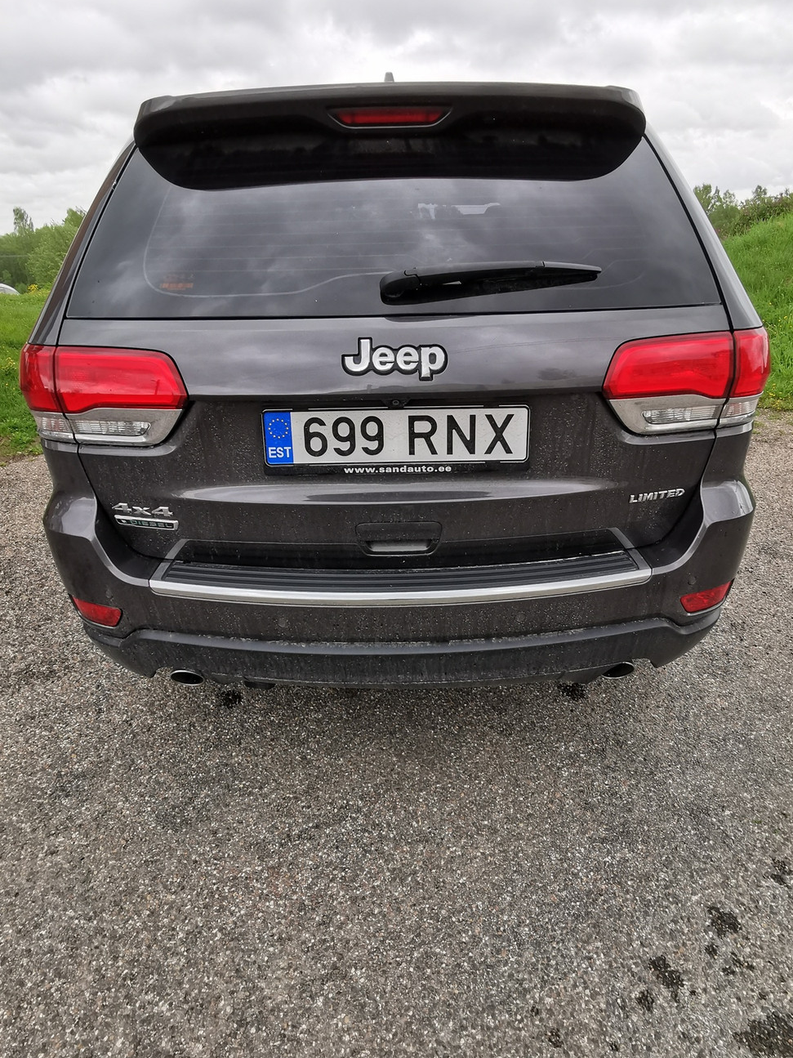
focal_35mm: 21
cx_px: 399
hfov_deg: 63.4
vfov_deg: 79.0
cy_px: 519
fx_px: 642
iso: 50
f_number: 2.2
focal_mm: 2.26
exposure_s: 1/527
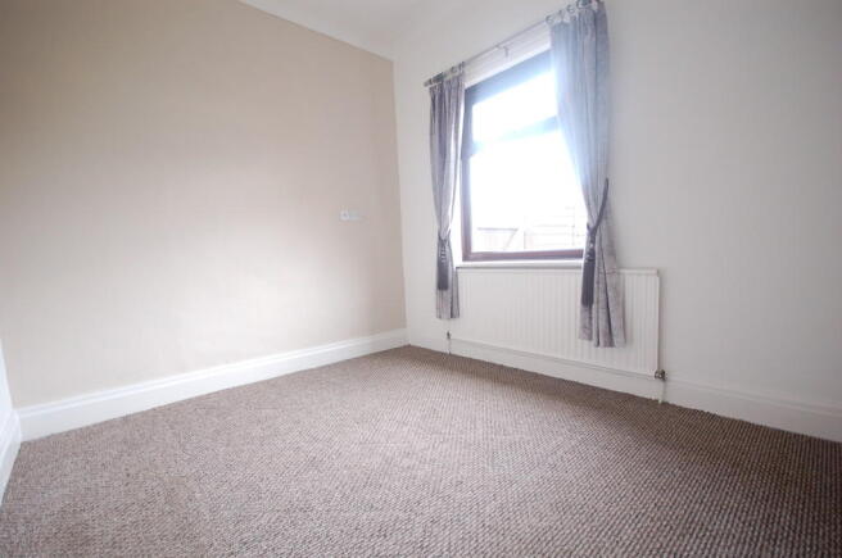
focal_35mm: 15
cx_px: 421
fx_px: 350
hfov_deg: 100.5
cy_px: 279
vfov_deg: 77.1
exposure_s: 1/50
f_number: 4
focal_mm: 10
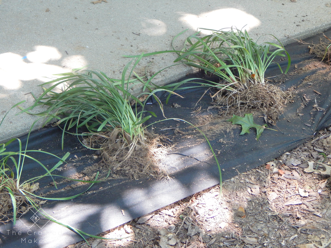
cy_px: 124
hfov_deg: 23.0
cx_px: 166
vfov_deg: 17.4
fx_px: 813
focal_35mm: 85
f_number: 4.3
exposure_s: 1/30
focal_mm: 15.3
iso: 200
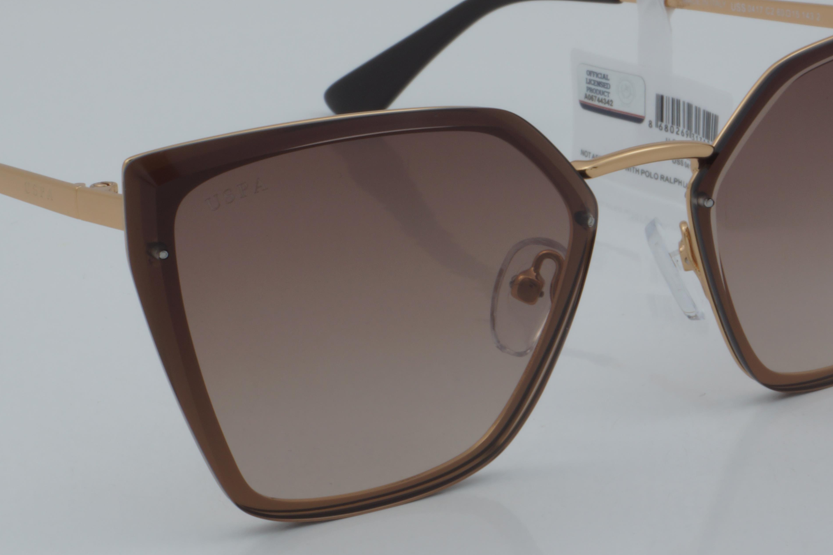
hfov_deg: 17.2
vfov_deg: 11.5
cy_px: 223
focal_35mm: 119
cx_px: 378
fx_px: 2753
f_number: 32
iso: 100
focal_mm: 50
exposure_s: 1/4
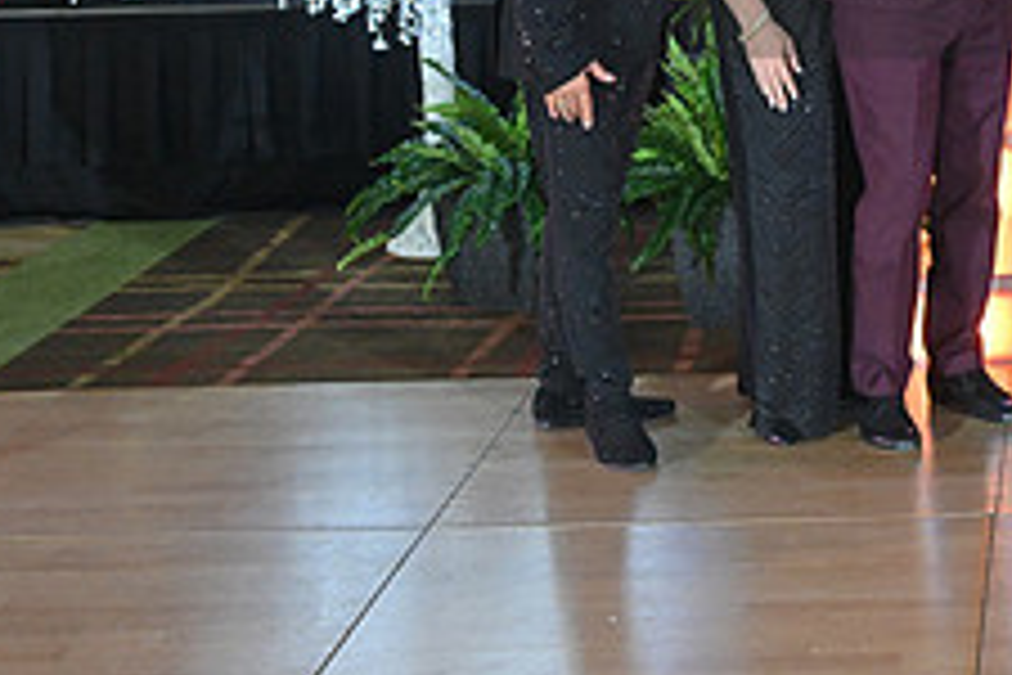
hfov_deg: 19.7
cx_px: 1169
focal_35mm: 98
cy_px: -61
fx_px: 2755
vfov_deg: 13.7
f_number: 6.3
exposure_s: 1/320
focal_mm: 38
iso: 3200
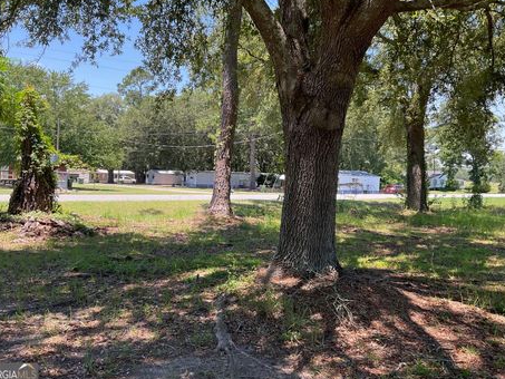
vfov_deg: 44.1
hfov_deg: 56.8
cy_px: 174
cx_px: 254
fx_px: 467
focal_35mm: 32
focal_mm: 3
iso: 16
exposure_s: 1/331
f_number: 1.8
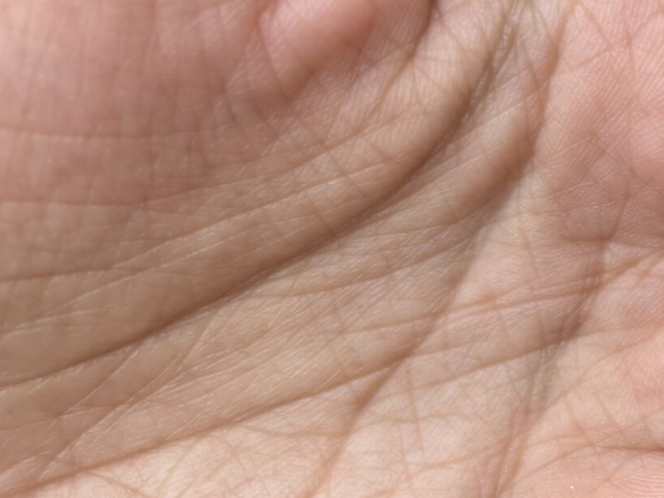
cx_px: 1010
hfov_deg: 20.5
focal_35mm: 81
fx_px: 1553
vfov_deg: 18.1
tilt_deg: -48.8
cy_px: 351
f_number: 1.6
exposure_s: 1/121
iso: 40
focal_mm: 5.96
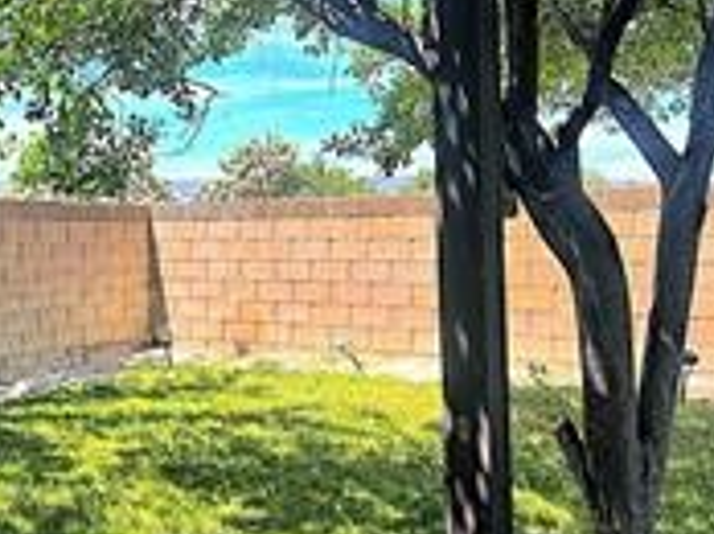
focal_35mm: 51
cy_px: 242
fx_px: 1050
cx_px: 195
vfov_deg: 28.5
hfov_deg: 36.8
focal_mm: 5.7
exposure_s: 1/1597
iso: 50
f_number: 1.5
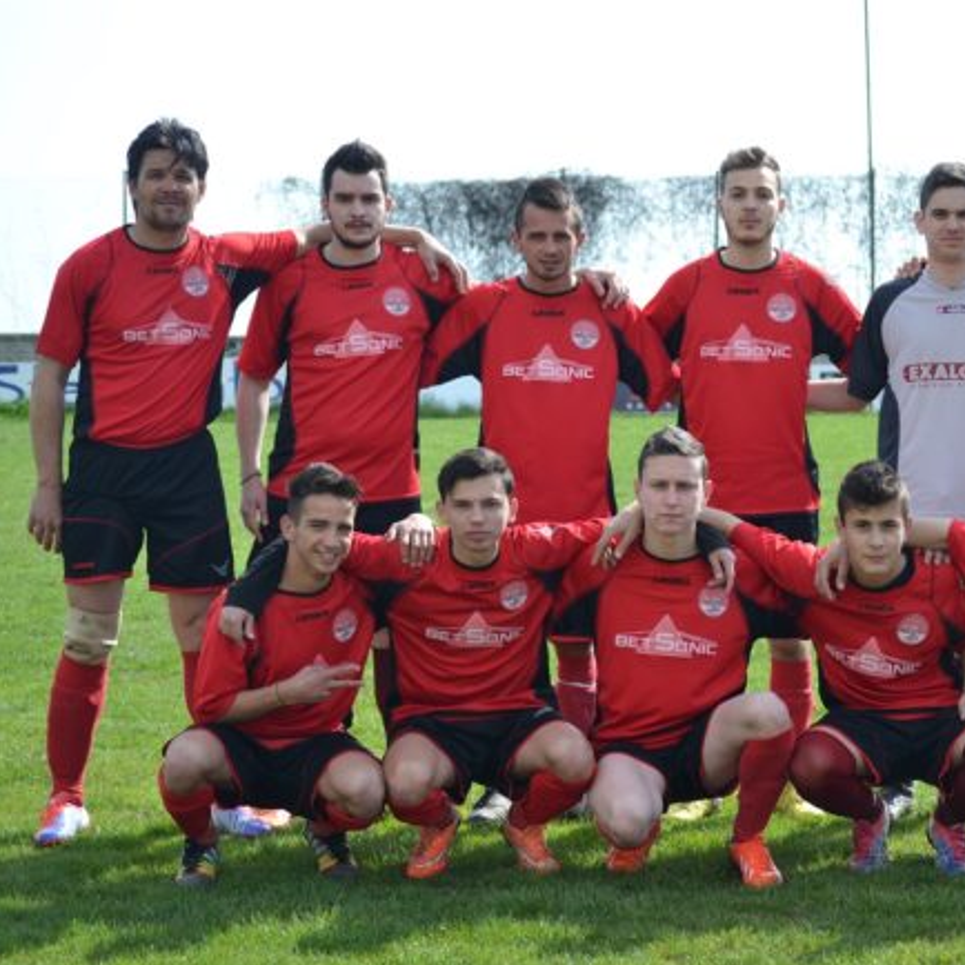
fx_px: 3364
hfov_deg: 16.3
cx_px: 656
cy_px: 482
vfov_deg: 16.3
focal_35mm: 107
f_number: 5
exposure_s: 1/1250
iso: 400
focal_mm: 55
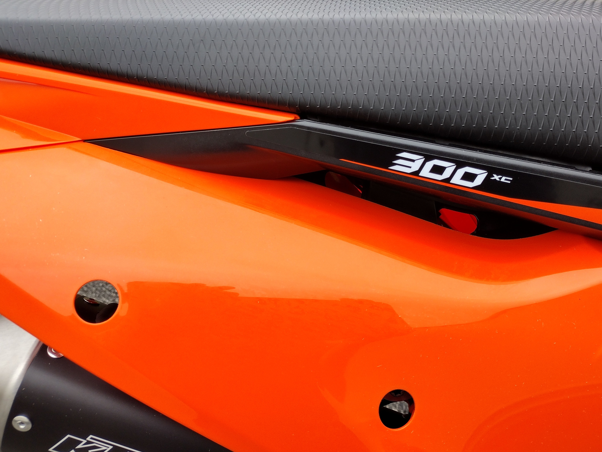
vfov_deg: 41.7
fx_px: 591
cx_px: 351
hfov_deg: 53.7
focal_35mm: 34
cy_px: 189
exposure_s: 1/393
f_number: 1.7
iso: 100
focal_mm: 4.71
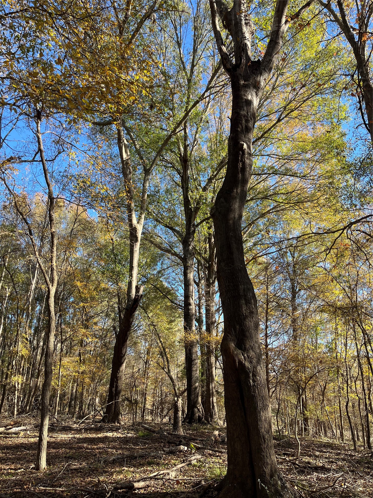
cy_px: 249
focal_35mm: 26
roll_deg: +0.7
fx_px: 374
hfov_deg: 53.1
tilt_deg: +17.7
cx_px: 186
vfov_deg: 67.3
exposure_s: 1/583
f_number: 1.6
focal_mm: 5.1
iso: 50
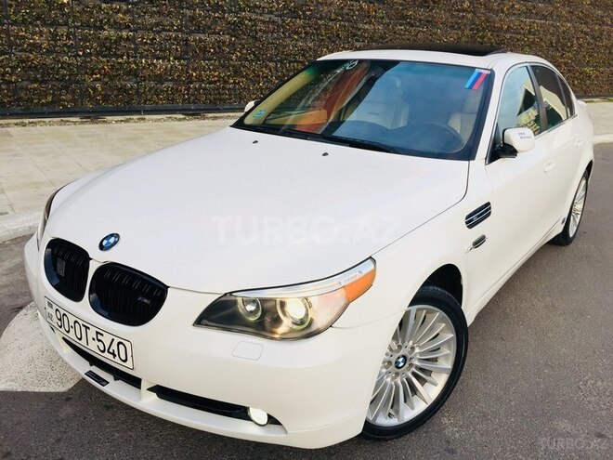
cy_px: 230
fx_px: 514
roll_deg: -2.8
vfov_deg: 48.2
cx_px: 306
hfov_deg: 61.7
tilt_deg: -18.6
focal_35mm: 29
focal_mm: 4.15
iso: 32
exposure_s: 1/200
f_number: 2.2
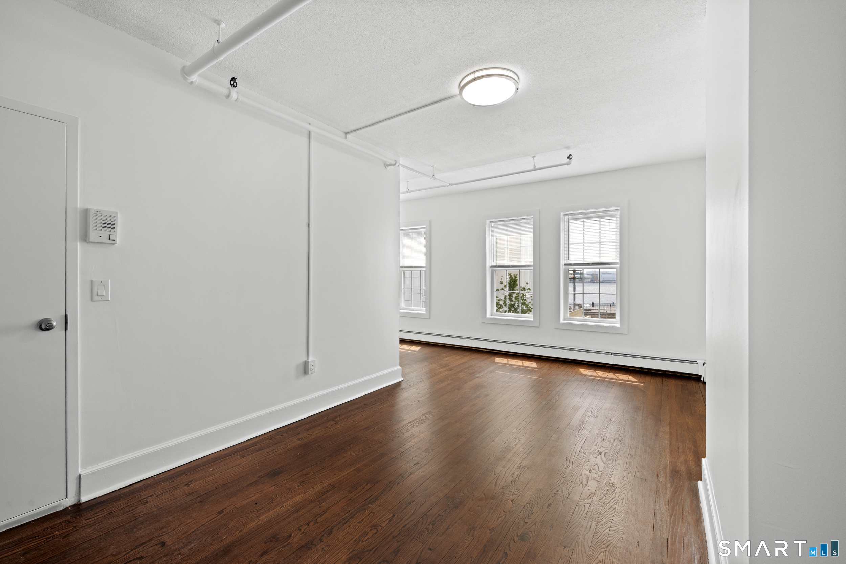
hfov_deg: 98.5
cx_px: 423
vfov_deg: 75.5
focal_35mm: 16
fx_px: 364
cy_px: 282
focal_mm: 15.5
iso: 320
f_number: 9
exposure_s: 1/15
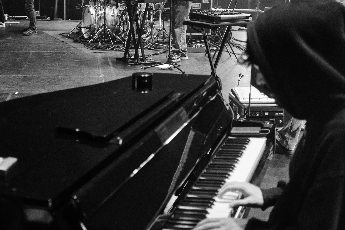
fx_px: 575
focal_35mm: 60
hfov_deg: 33.4
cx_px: 159
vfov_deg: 22.6
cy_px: 98
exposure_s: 1/320
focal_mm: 27
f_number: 2.8
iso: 2000
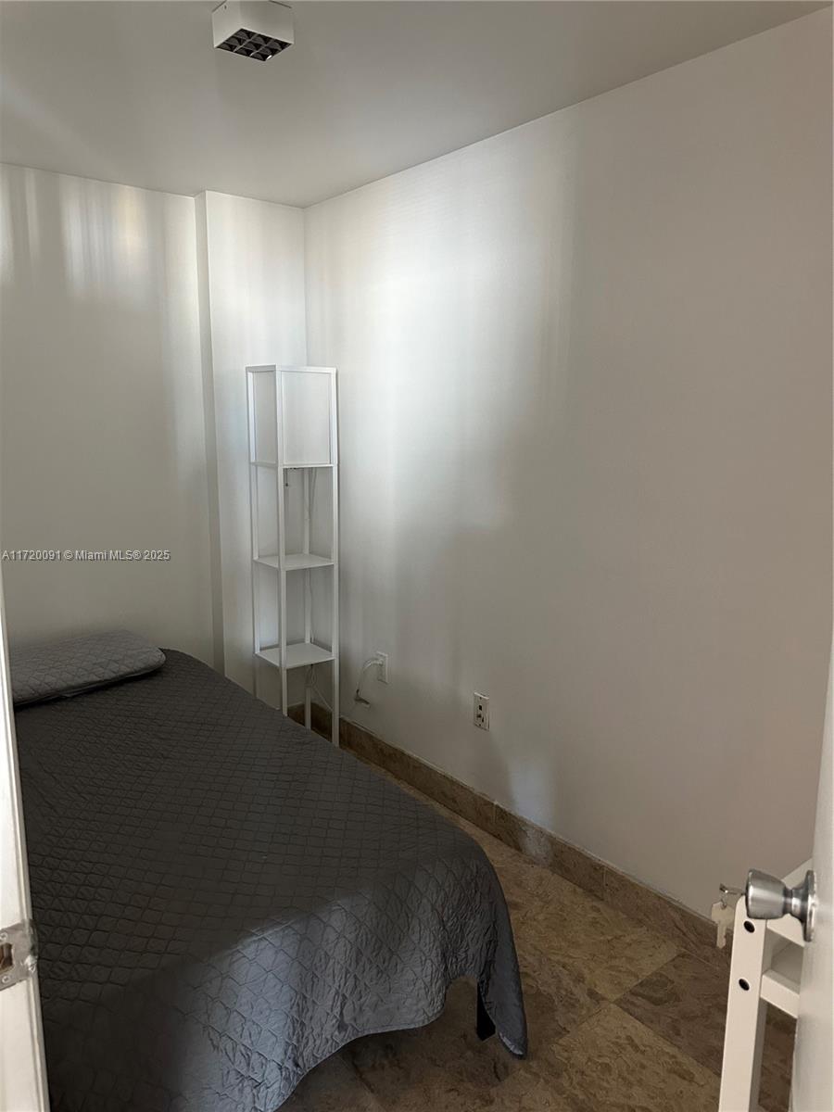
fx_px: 771
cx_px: 417
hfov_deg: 56.8
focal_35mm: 24
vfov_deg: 71.6
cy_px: 556
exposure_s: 1/60
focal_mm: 6.86
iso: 500
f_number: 1.78
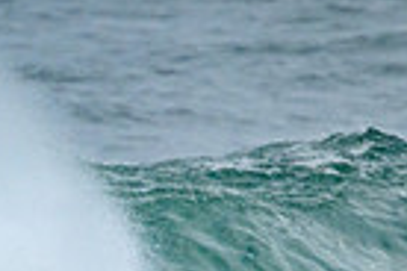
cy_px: 443
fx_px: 38131
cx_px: -150
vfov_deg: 0.4
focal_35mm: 3373
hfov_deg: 0.6
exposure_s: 1/2500
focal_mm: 800
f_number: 11
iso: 1800
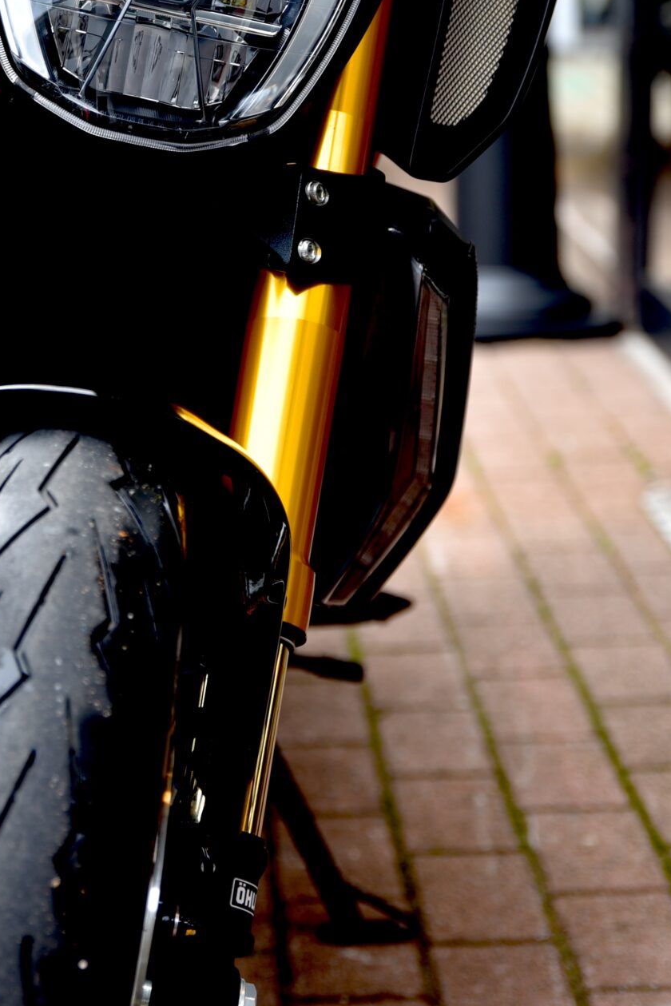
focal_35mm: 122
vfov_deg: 16.7
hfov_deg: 11.2
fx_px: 3409
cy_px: 291
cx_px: 186
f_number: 2.8
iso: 100
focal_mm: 60
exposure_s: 1/40
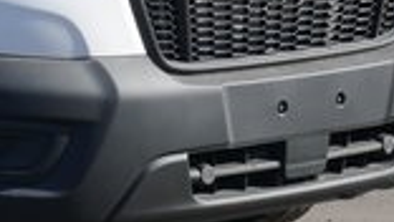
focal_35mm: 277
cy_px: -158
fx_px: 2896
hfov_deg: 7.6
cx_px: -263
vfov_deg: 4.4
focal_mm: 31
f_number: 8
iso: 200
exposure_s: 1/320
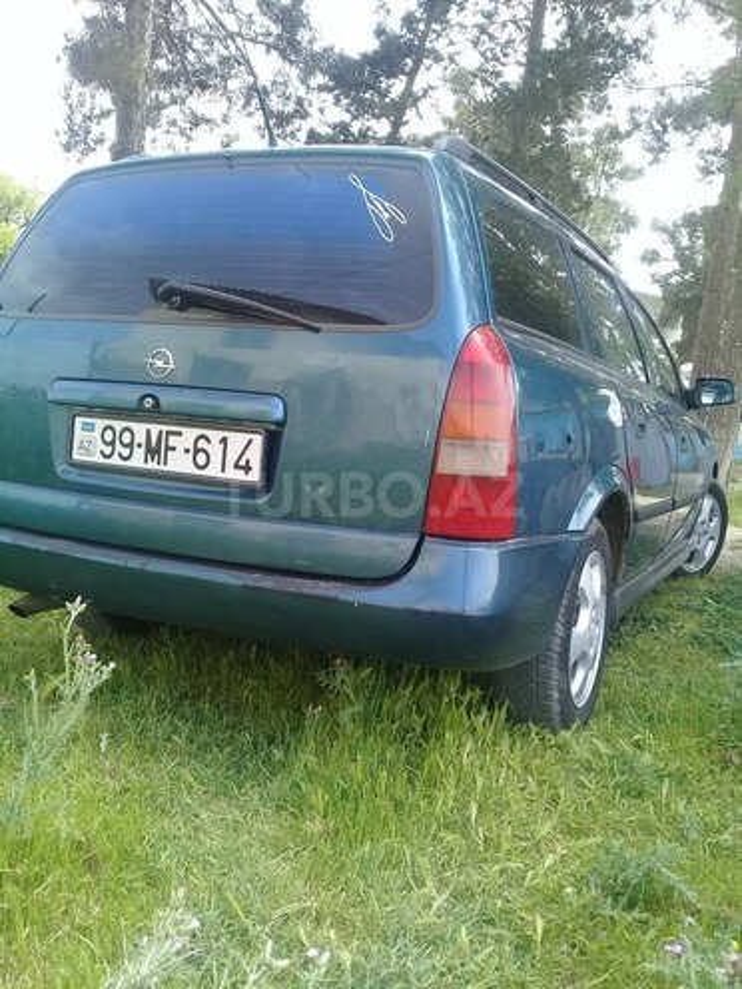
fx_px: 886
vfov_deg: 58.4
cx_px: 371
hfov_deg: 45.4
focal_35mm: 31
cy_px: 494
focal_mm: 3.3
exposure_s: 1/212
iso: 50
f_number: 2.2
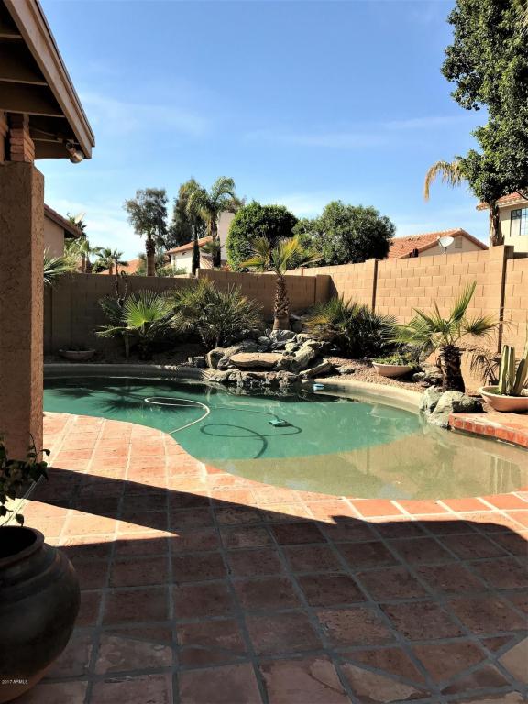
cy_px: 352
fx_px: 569
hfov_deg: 49.7
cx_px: 264
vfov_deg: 63.4
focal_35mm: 28
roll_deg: +0.6
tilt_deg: -5.8
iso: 20
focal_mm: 3.99
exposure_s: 1/2037
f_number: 1.8
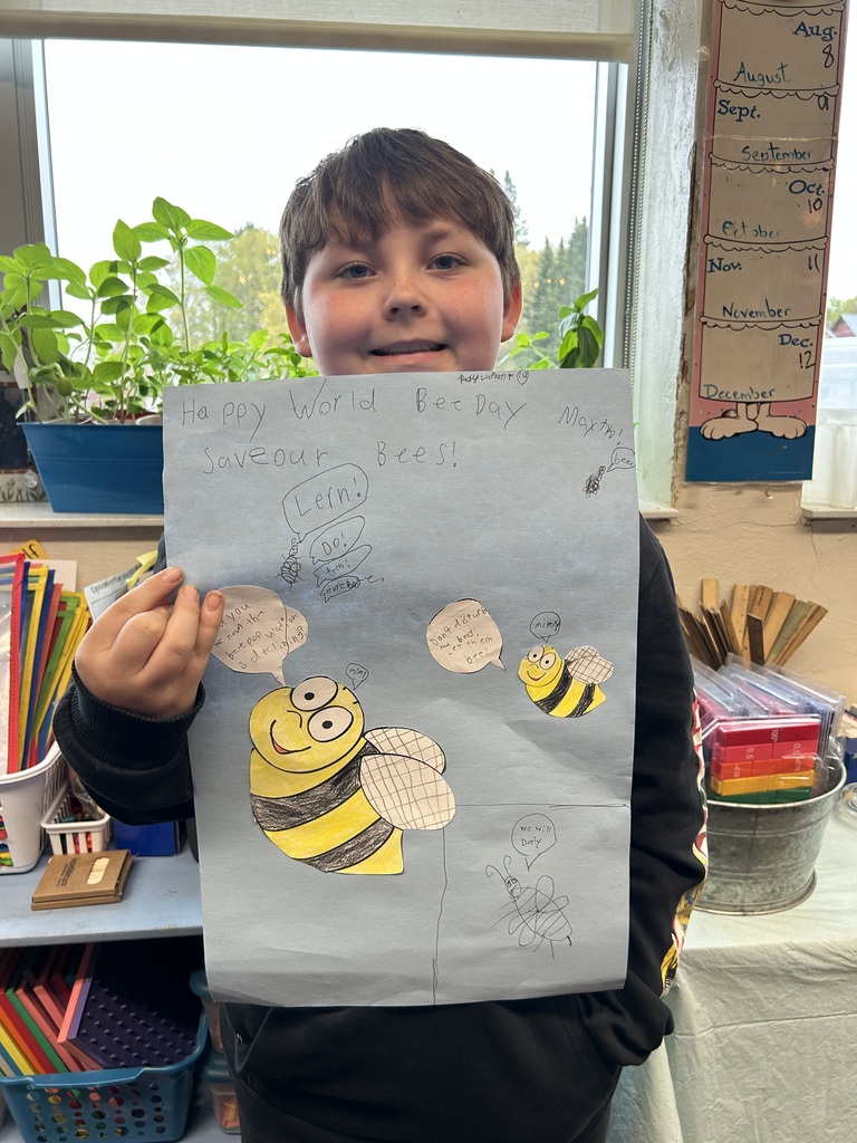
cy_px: 572
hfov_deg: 53.1
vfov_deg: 67.3
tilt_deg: -12.0
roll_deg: -1.1
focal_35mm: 26
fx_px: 858
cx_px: 428
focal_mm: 5.7
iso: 100
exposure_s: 1/120
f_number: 1.5
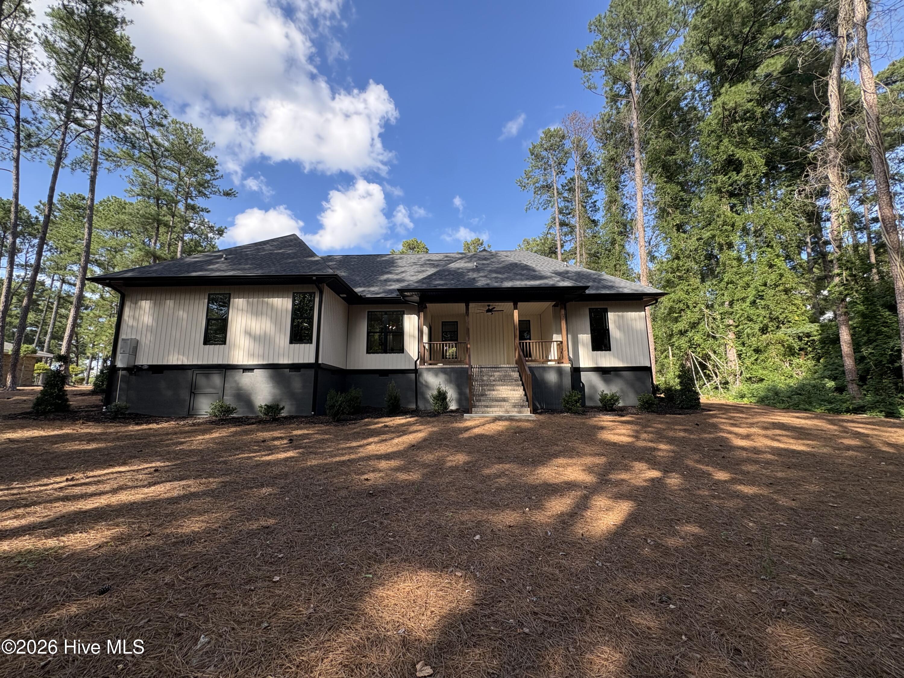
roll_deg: +0.5
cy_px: 339
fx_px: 366
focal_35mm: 14
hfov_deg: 102.1
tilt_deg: +10.2
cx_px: 452
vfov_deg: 85.7
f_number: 2.2
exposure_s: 1/533
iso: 64
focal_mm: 2.22
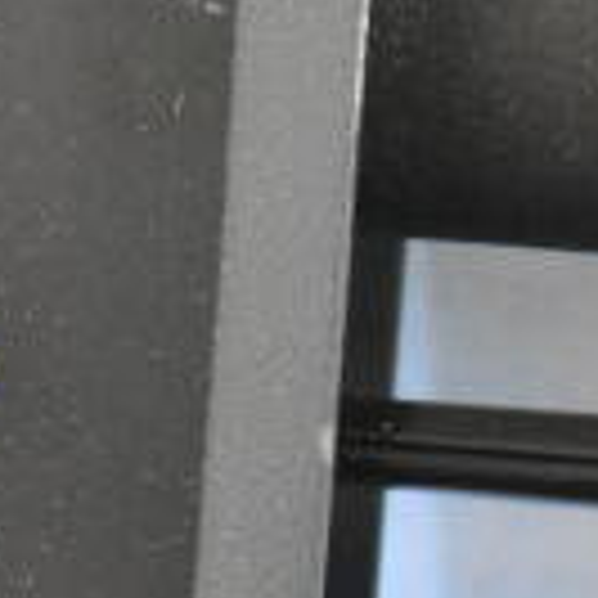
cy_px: 326
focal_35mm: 322
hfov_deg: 5.3
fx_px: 6292
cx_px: -638
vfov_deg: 5.4
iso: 5600
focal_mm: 55
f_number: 5.6
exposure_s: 1/100
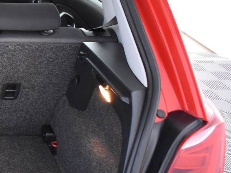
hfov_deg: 22.5
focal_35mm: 74
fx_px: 494
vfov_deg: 19.9
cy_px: 103
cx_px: -98
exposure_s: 1/20
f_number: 3.5
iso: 3200
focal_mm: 18
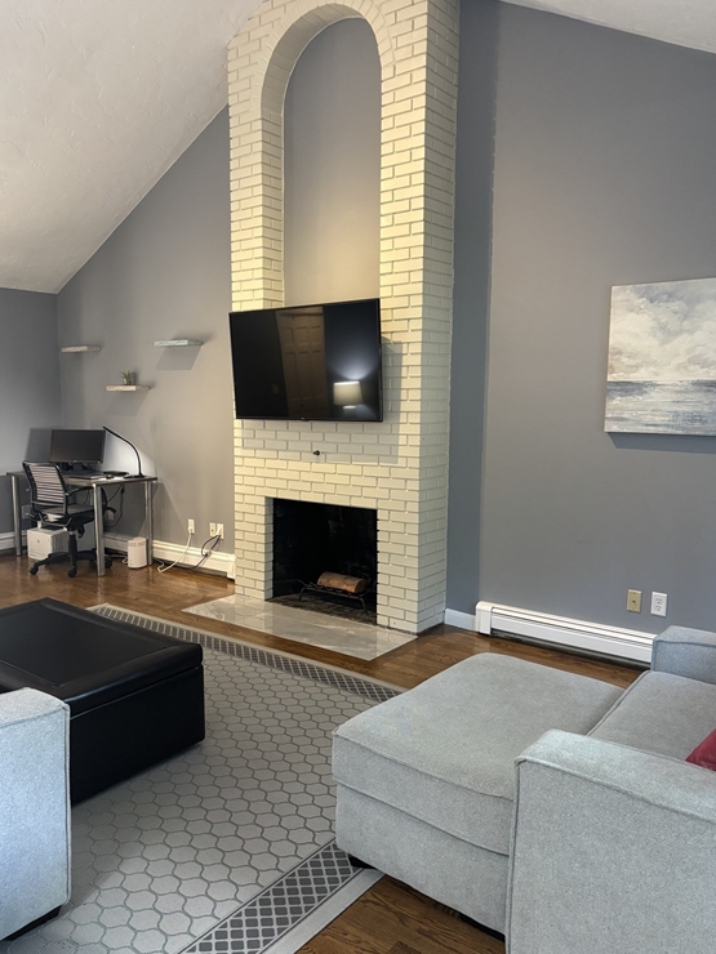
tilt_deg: -6.2
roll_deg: -1.2
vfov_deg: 65.3
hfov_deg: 51.4
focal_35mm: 27
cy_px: 476
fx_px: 745
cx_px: 351
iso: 320
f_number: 1.6
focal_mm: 5.96
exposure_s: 1/60
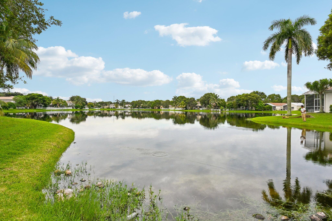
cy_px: 110
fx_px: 189
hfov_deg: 82.6
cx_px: 166
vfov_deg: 60.7
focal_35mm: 20
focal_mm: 20.5
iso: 4000
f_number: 8
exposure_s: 1/2000
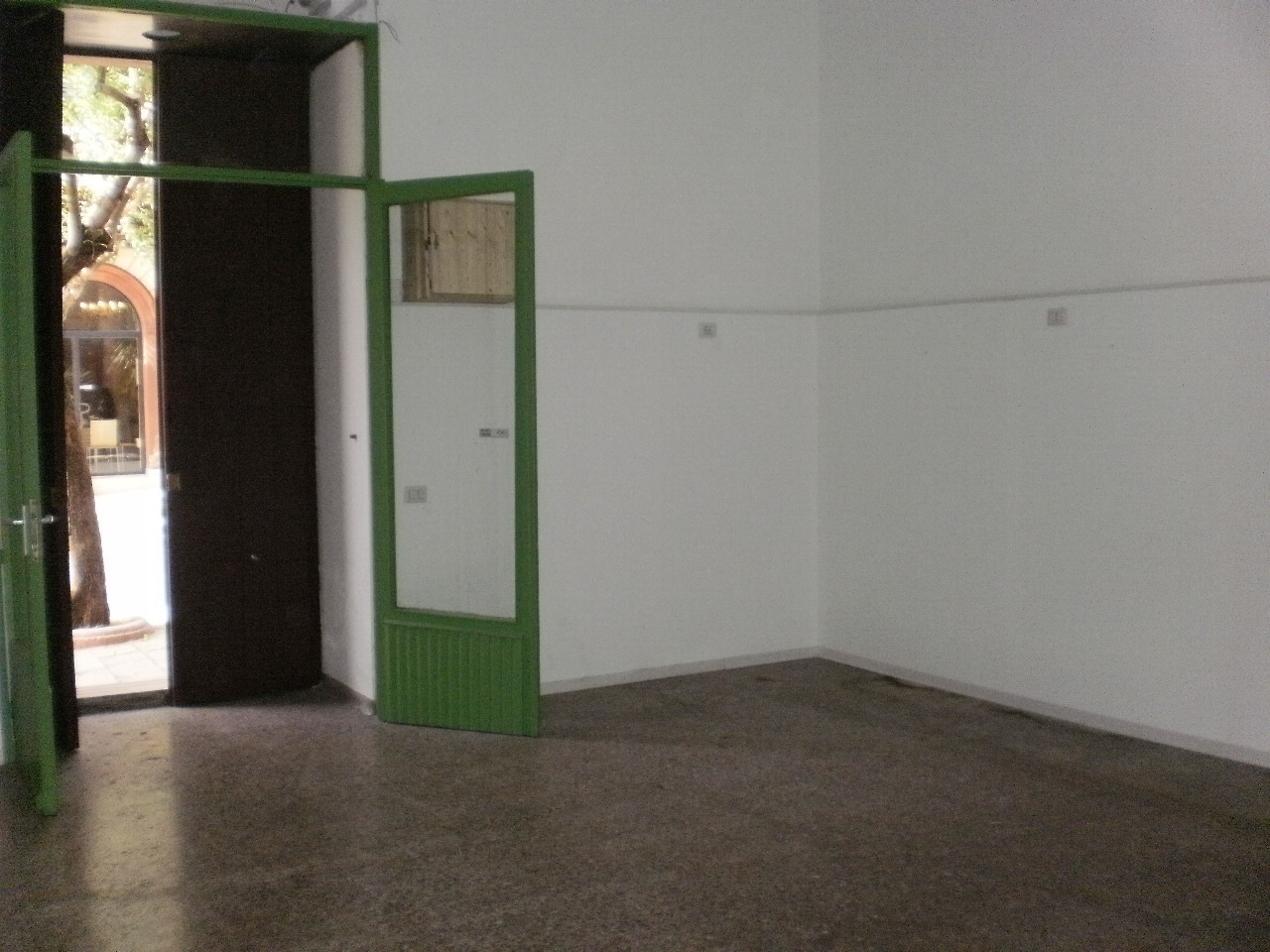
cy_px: 476
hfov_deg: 49.0
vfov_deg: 37.7
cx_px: 635
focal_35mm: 38
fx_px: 1394
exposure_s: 1/250
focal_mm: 6.3
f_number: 3.1
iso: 400
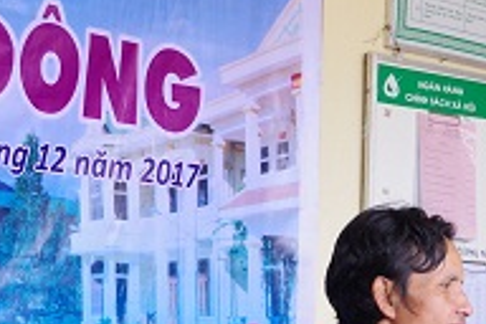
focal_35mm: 140
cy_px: 435
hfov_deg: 14.5
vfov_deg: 9.6
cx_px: 405
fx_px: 1890
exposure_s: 1/40
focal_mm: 28
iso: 800
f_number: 5
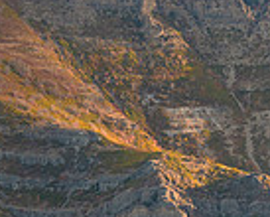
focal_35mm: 416
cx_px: 215
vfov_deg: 3.7
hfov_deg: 4.6
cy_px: 245
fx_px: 3329
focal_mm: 105
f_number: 5.6
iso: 1250
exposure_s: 1/1000
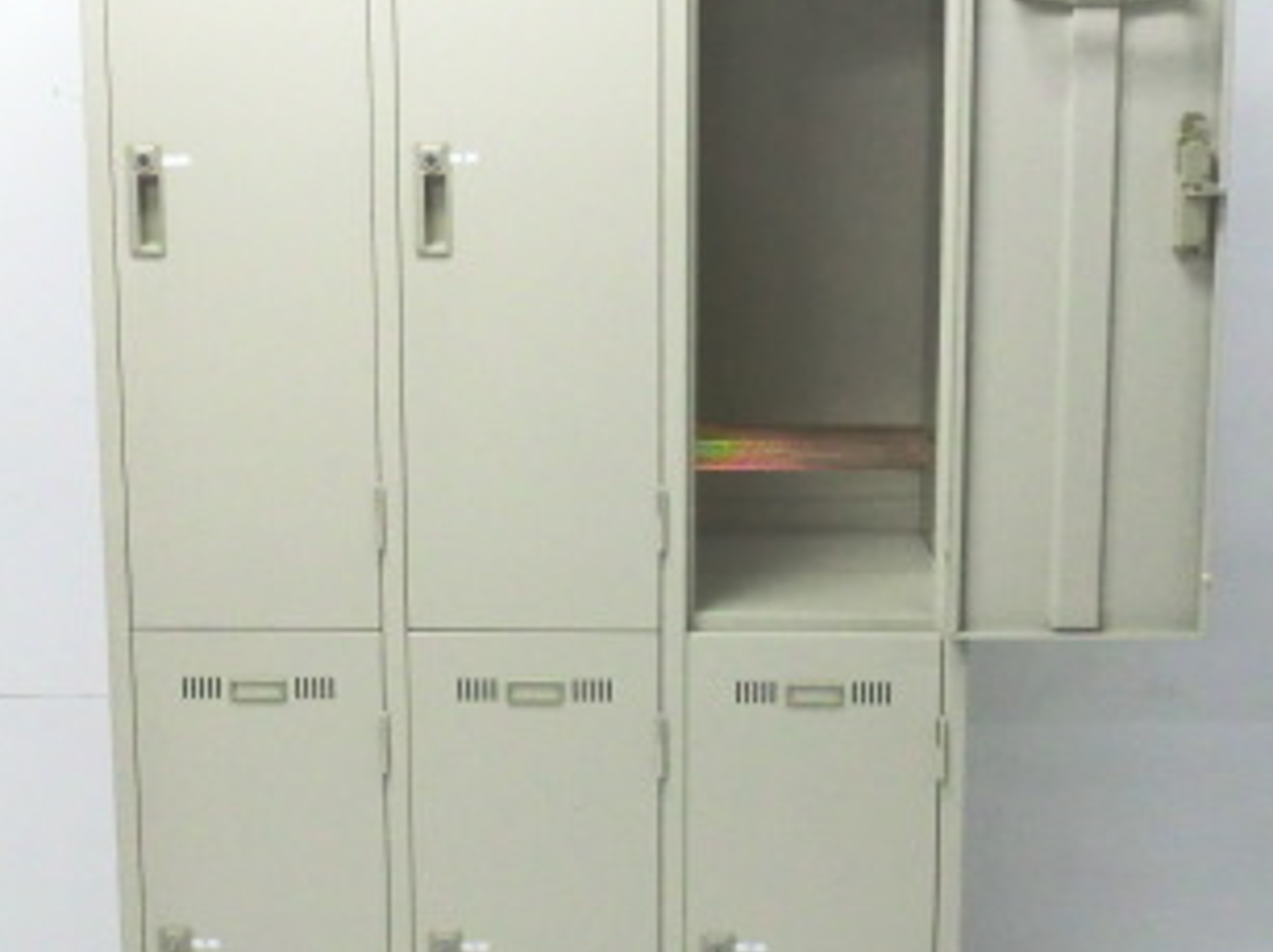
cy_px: 507
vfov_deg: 21.9
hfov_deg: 29.0
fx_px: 2462
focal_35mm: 67
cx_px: 574
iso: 500
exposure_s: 1/60
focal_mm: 5.8
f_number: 3.5
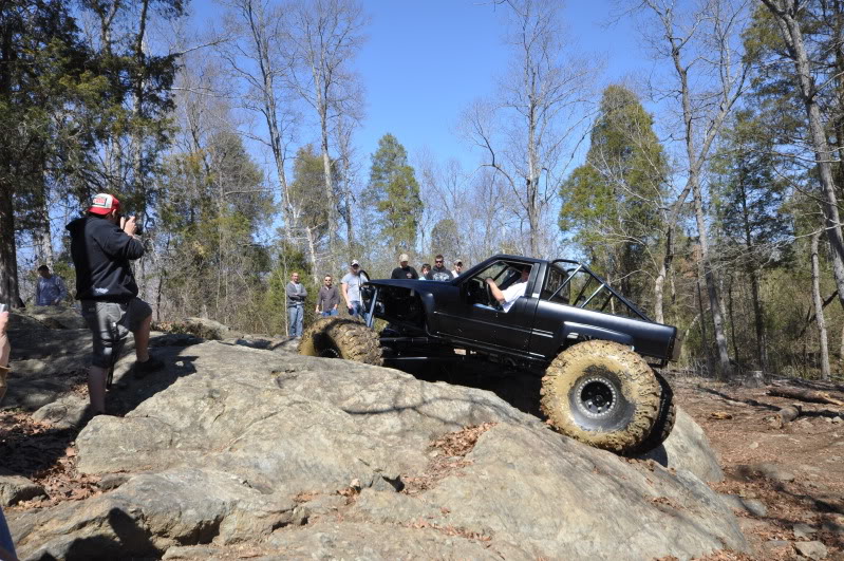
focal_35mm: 30
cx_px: 422
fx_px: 703
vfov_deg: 43.5
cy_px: 280
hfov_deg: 62.0
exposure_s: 1/250
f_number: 8
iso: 200
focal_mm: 20
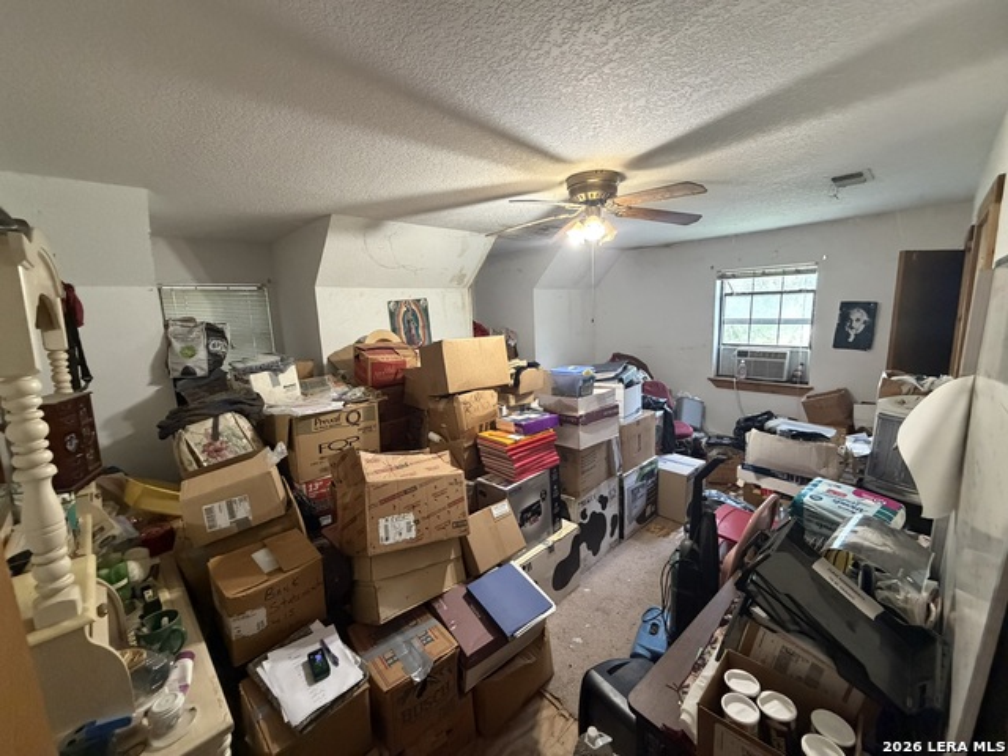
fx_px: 408
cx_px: 504
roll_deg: +1.8
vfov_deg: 85.7
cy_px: 378
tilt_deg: -10.3
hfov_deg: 102.1
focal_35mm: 14
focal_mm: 2.22
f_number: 2.2
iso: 640
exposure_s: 1/60
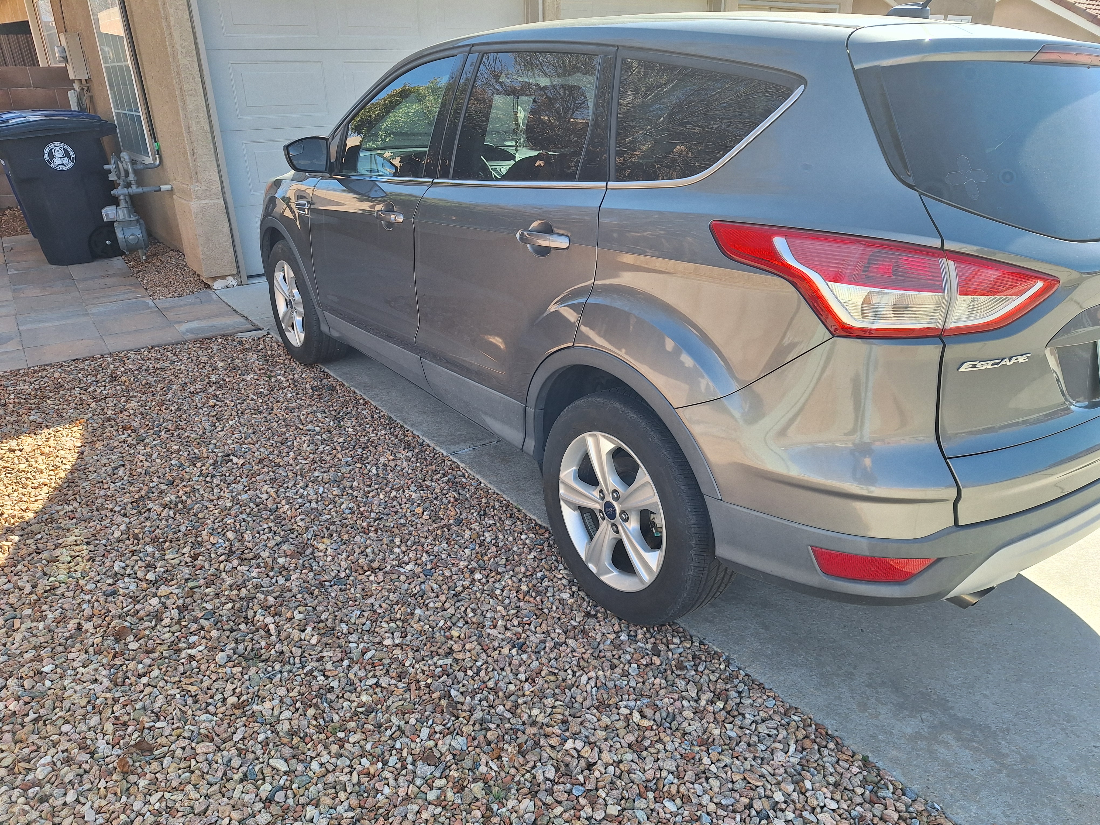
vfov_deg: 58.9
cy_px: 412
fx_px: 731
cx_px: 550
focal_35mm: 23
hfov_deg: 73.9
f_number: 1.8
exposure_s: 1/658
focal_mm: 5.54
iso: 40
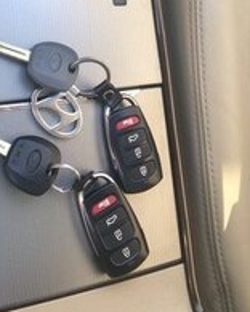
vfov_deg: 23.8
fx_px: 666
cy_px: -75
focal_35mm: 72
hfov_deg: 21.3
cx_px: 114
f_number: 2.2
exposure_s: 1/50
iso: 40
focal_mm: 4.15
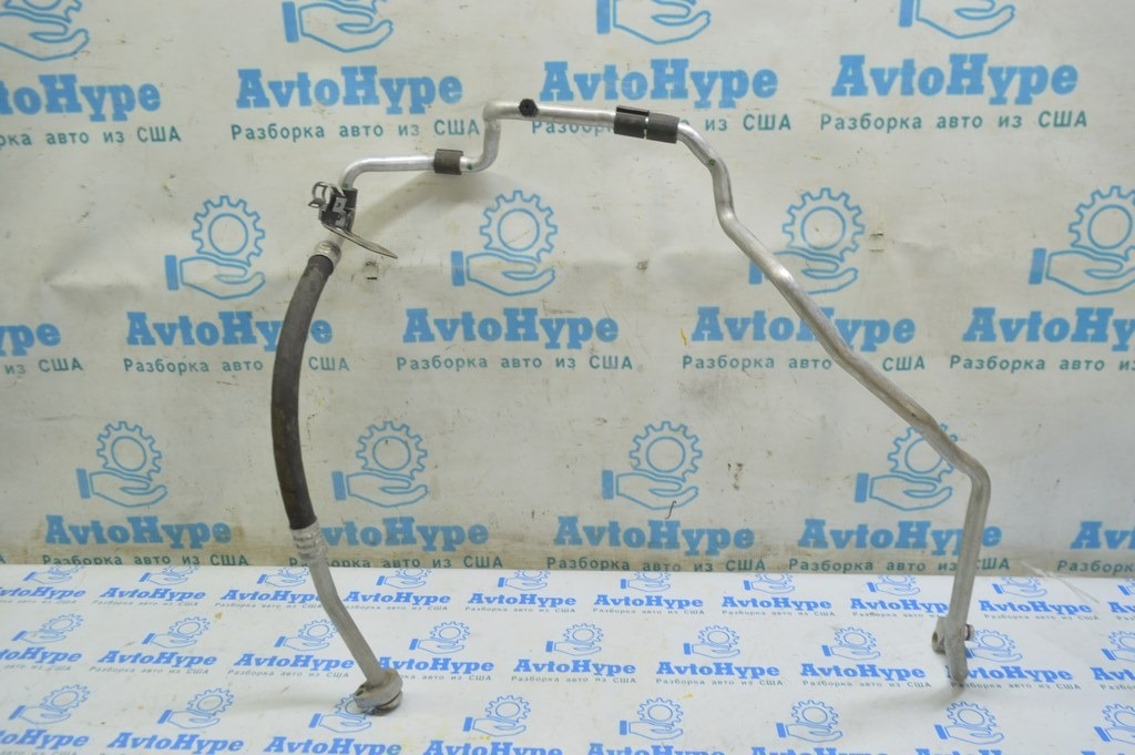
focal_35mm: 27
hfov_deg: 67.4
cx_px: 568
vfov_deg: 47.9
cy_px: 378
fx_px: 851
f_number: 5.6
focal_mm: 18
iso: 400
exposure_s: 1/20
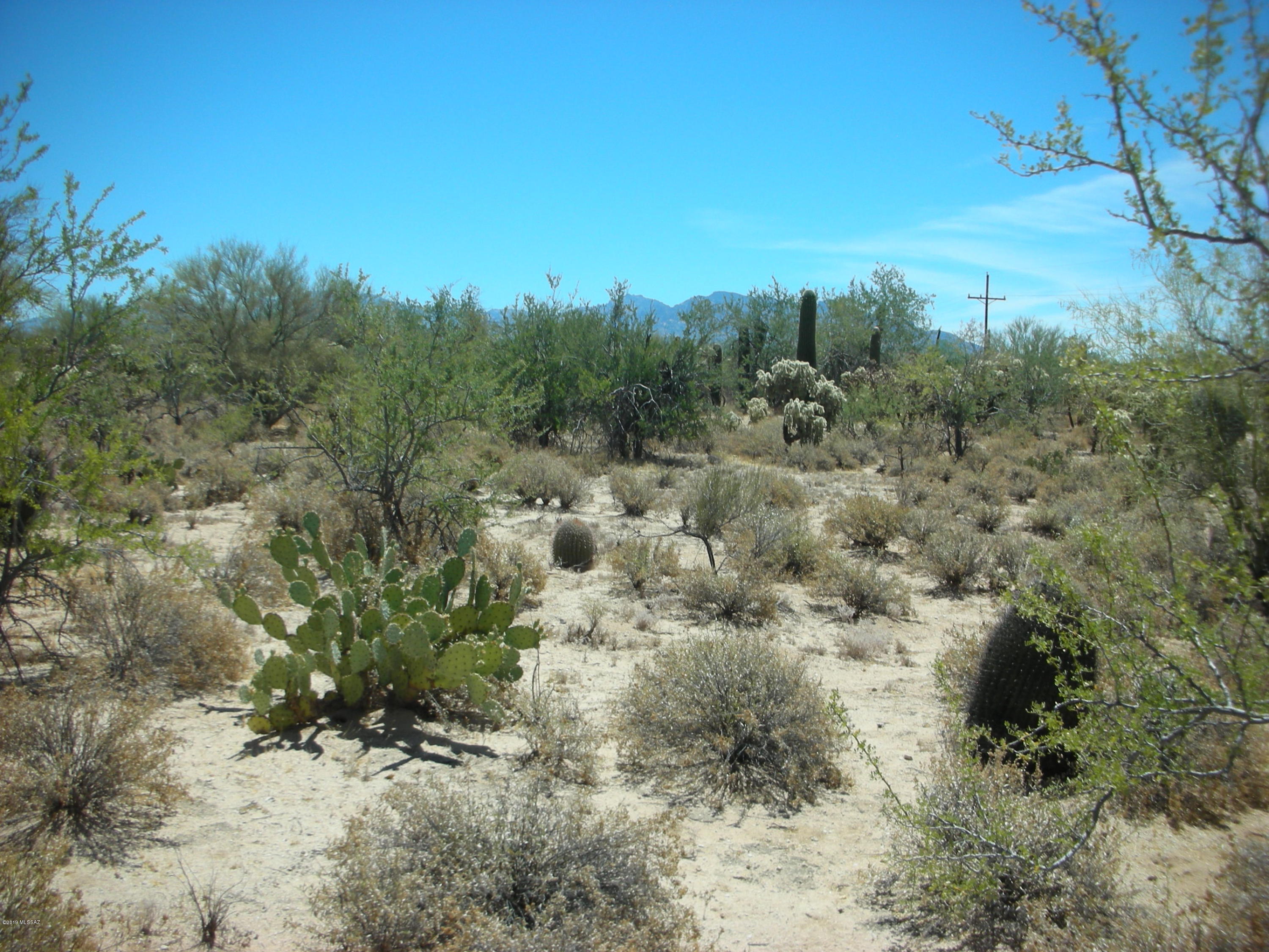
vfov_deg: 40.7
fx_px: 1283
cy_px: 476
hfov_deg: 52.6
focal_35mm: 35
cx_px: 634
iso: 50
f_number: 8.5
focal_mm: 5.8
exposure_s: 1/102
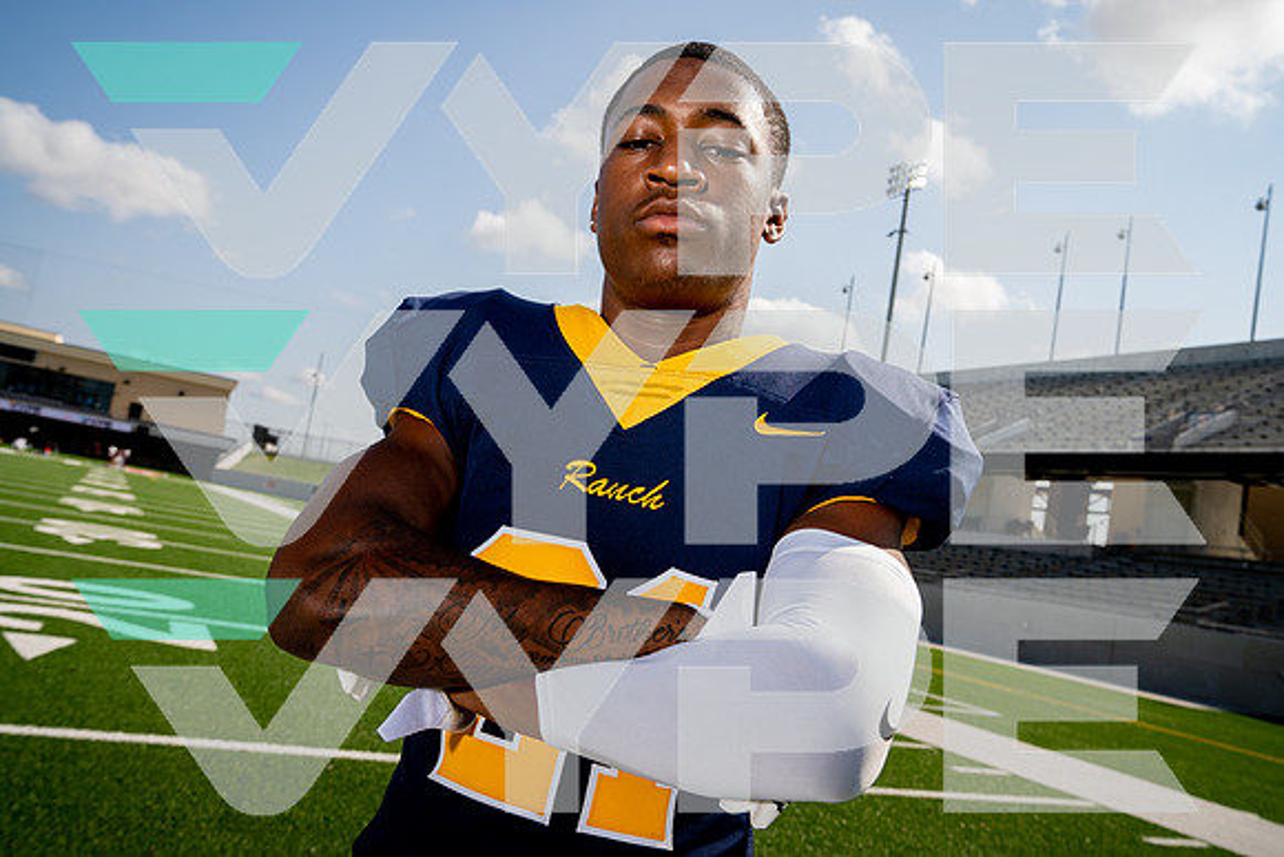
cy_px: 428
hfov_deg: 63.6
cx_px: 642
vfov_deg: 45.0
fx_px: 1035
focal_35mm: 29
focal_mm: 29
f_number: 7.1
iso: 100
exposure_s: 1/250
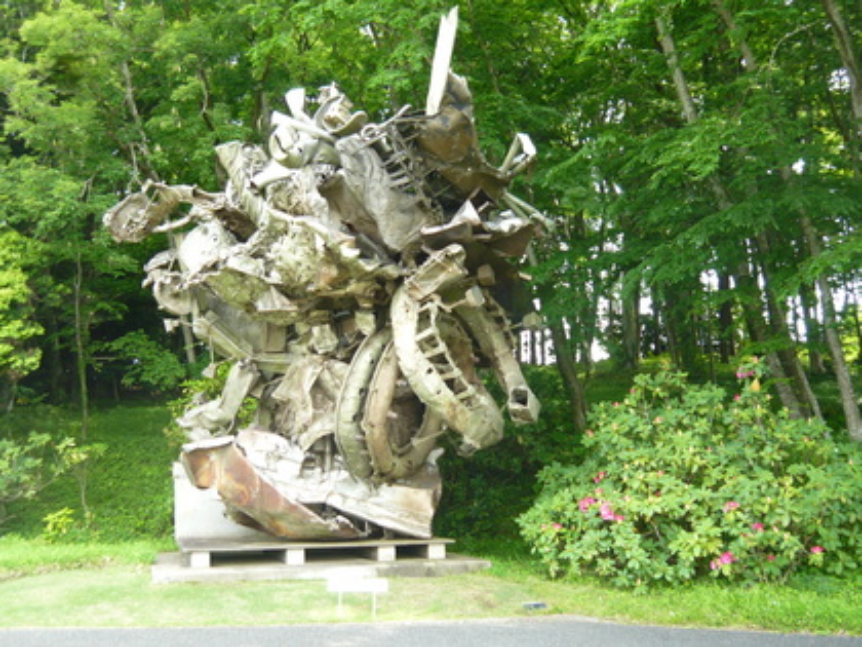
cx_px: 431
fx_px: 946
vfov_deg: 37.7
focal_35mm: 38
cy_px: 324
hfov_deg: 49.0
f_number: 2.8
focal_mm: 5.5
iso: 100
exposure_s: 1/80
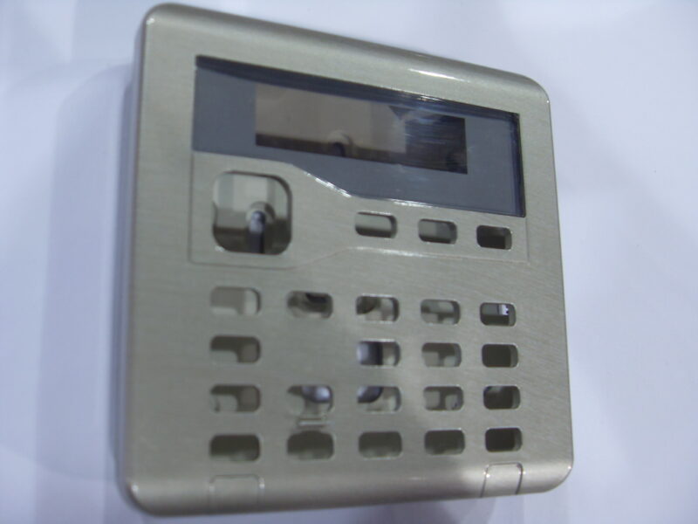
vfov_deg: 40.7
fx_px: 706
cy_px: 262
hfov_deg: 52.6
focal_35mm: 35
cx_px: 349
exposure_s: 1/45
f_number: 2.8
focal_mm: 6.3
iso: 160
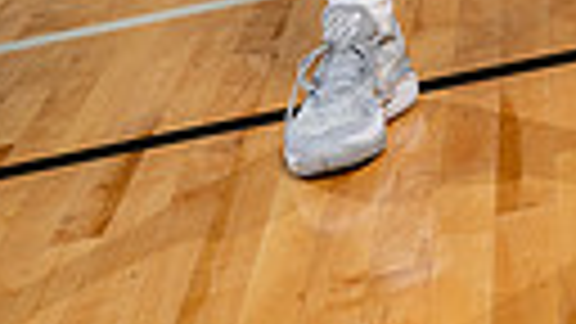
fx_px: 2474
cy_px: -536
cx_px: 540
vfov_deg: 6.9
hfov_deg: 13.1
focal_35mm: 162
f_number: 5.6
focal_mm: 44
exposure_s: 1/250
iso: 200
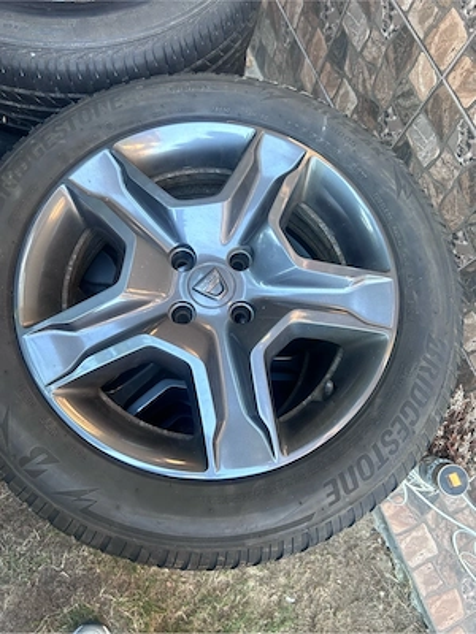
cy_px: 317
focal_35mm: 26
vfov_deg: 67.3
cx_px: 238
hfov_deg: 53.1
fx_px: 477
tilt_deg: -67.9
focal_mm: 5.7
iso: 125
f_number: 1.5
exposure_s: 1/99
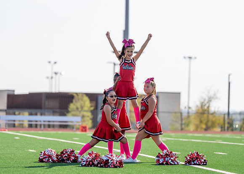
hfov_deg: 13.5
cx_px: 122
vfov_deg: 9.7
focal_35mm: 149
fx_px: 1031
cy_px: 87
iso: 100
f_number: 2.8
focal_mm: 142
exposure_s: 1/1250
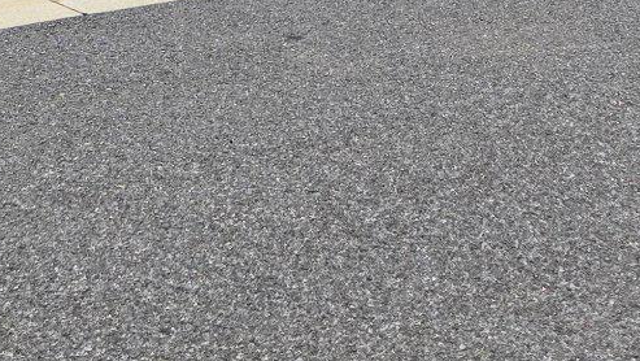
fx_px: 1766
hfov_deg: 20.4
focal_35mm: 104
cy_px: -544
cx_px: 188
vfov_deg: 10.0
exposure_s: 1/2128
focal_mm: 5.4
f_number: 1.8
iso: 25
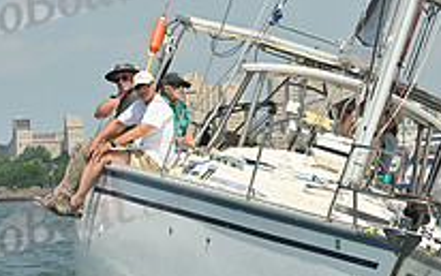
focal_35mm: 373
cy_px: 89
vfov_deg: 3.5
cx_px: 302
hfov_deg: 5.6
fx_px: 4485
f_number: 9
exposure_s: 1/1250
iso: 320
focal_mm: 130
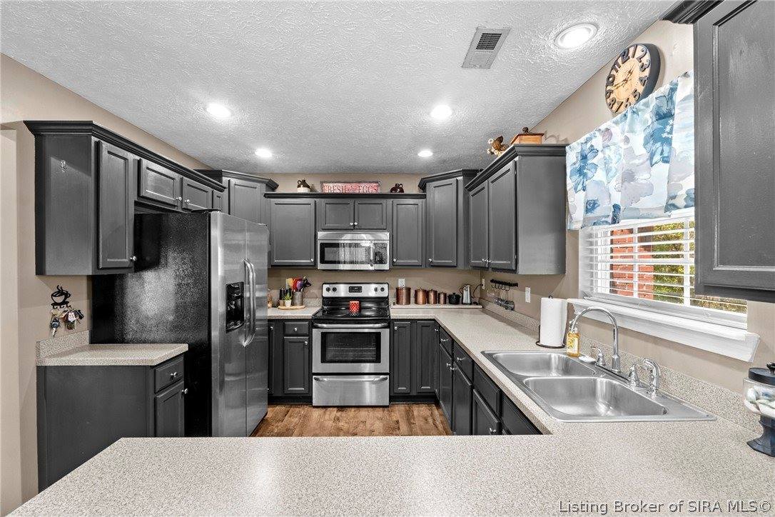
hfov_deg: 100.4
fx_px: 323
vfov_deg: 77.3
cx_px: 388
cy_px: 258
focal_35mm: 15
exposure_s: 1.6
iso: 400
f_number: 11
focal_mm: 10
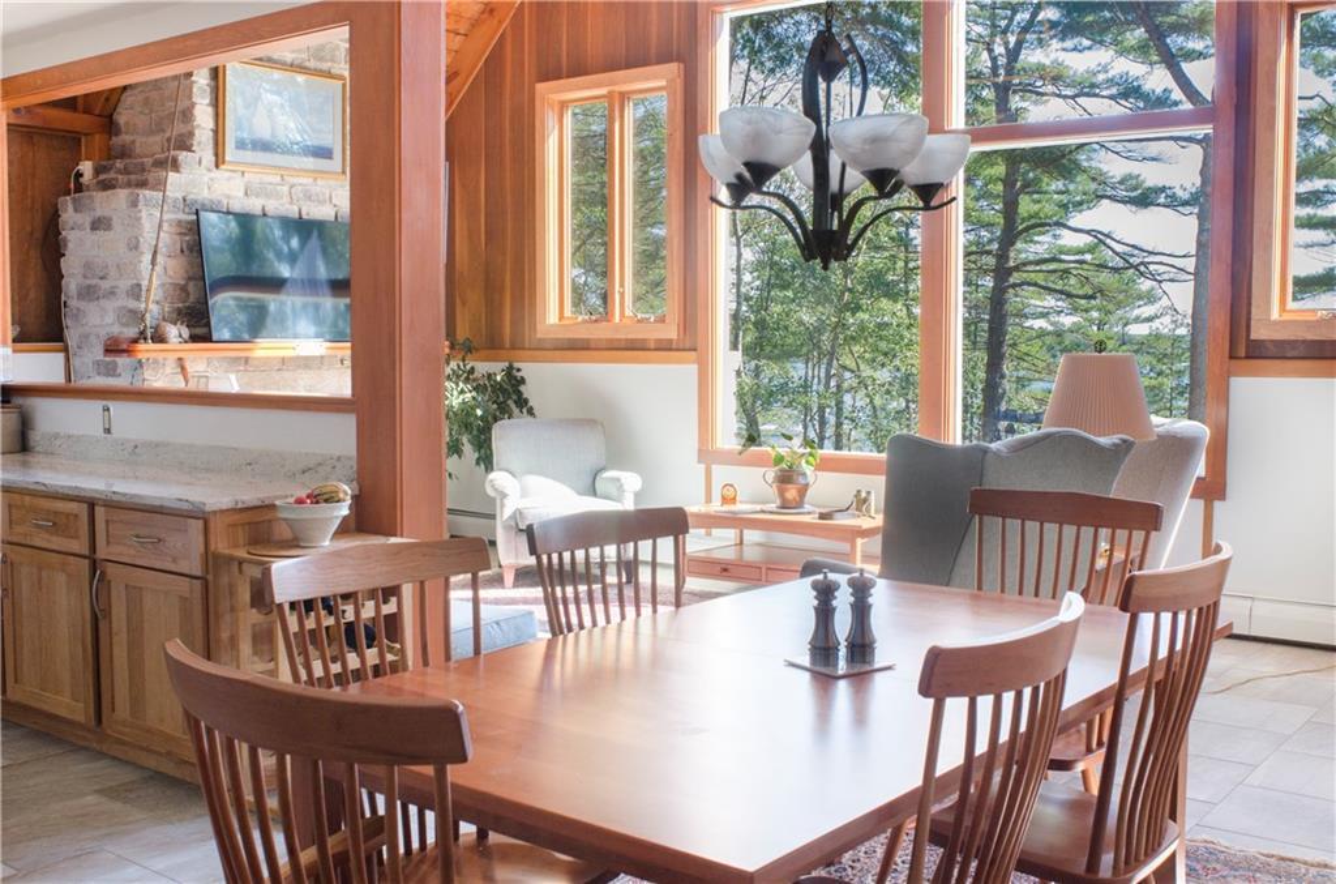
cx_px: 668
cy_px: 442
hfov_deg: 53.3
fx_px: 1332
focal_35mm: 36
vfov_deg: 36.7
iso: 200
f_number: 11
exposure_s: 1/15
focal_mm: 24
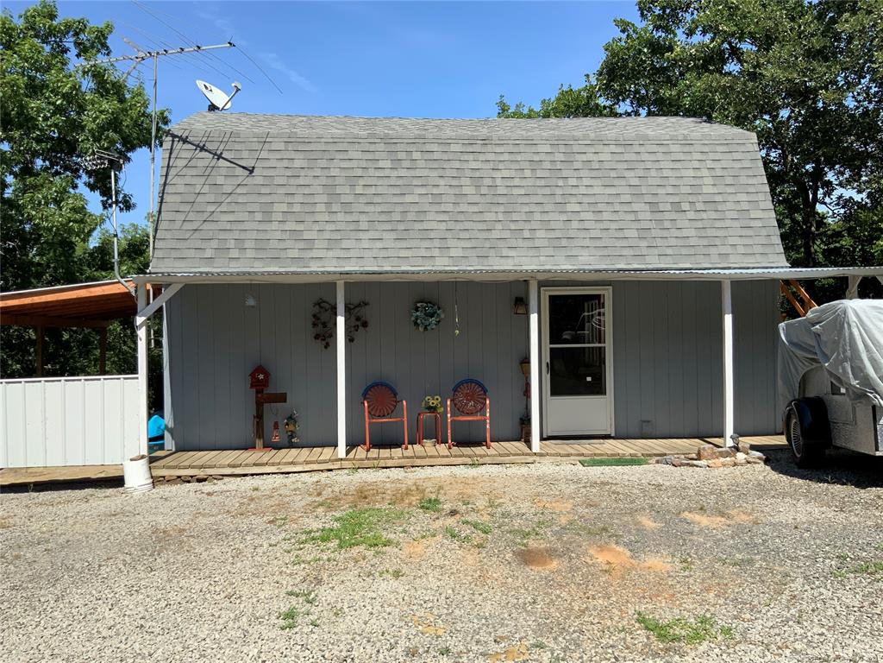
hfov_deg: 61.7
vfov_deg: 48.2
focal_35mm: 29
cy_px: 332
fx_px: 740
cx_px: 442
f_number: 1.8
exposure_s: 1/1984
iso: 16
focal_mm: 3
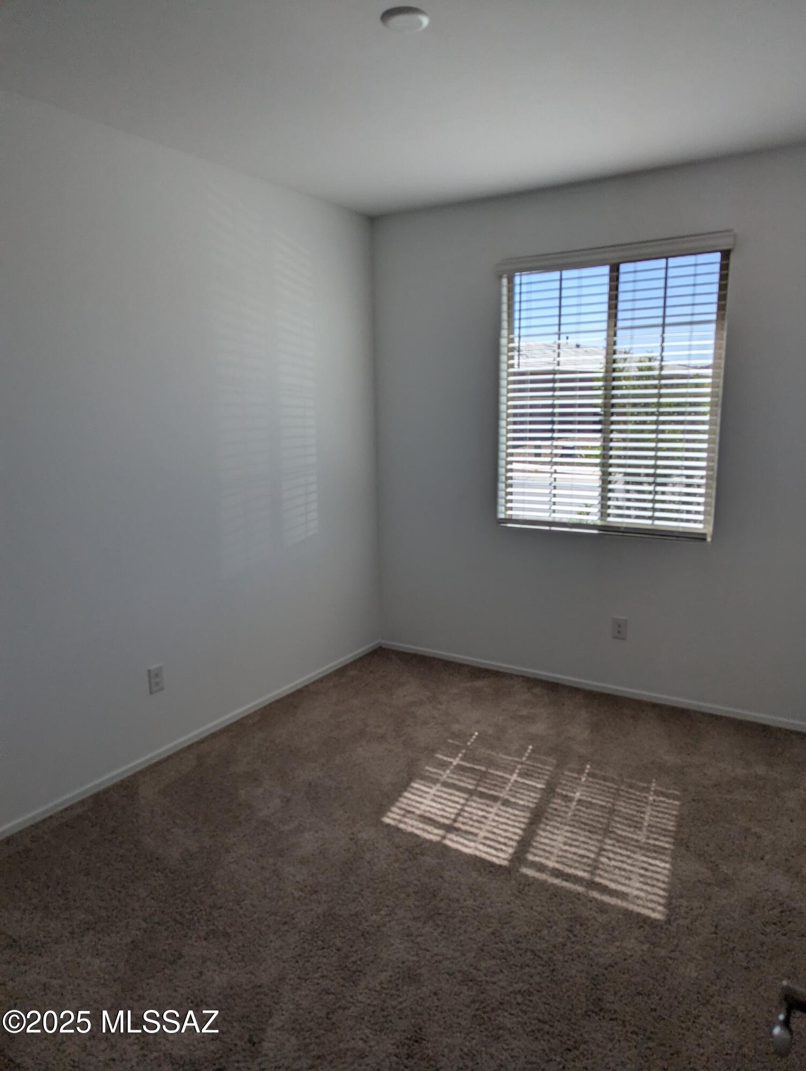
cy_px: 536
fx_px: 744
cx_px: 403
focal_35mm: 24
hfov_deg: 56.9
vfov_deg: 71.5
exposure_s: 1/993
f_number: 1.85
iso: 48
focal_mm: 6.81
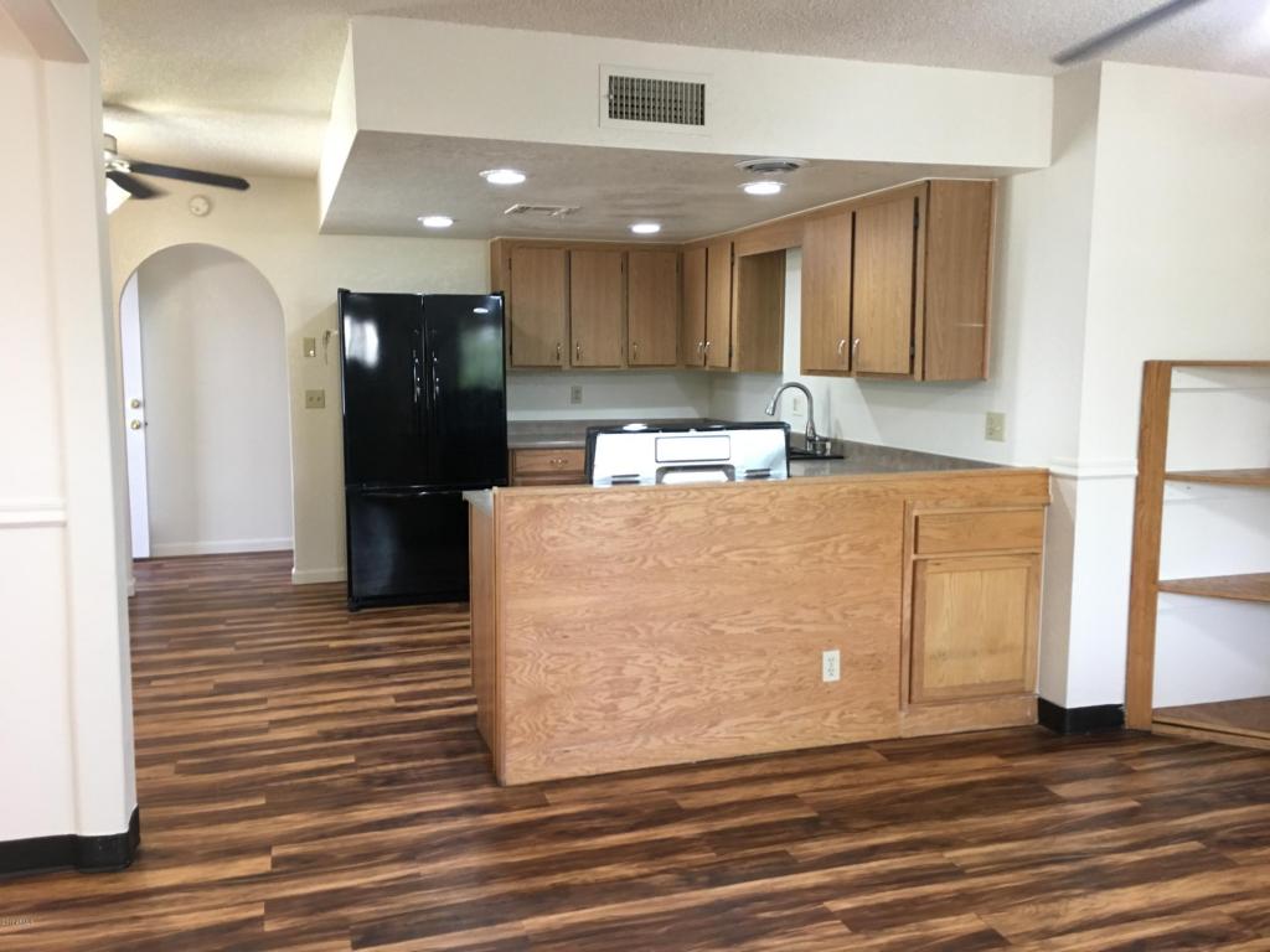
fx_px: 1064
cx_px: 635
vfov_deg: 48.2
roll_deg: +0.3
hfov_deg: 61.7
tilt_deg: -7.2
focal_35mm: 29
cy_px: 476
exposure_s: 1/30
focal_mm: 4.15
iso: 125
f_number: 2.2
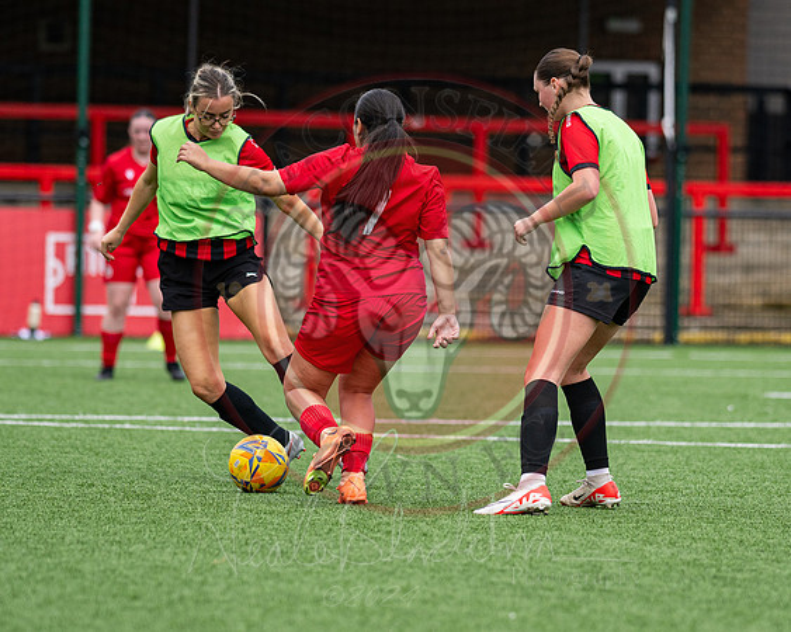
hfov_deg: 6.6
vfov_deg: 5.3
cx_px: 499
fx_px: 6849
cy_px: 319
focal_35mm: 293
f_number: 2
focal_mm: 135
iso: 200
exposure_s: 1/6400
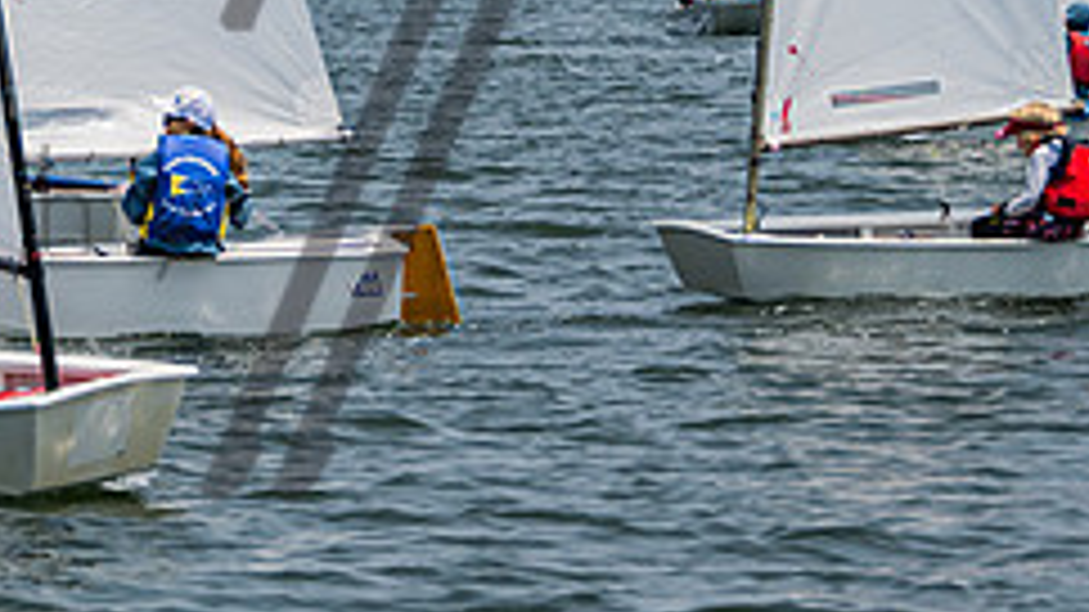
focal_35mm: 360
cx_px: -96
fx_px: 10393
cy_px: -145
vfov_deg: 3.4
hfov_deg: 6.0
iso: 320
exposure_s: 1/2000
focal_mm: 105
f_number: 6.3
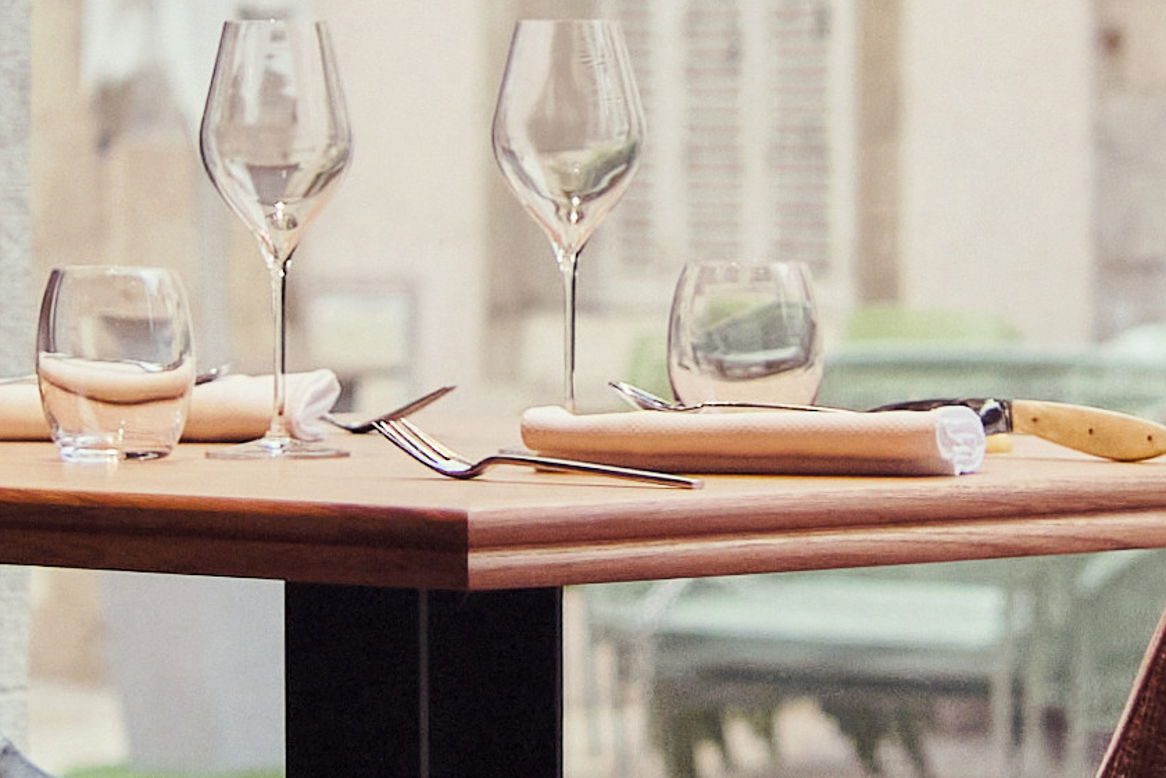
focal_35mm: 260
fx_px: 8420
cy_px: 196
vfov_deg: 5.3
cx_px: 695
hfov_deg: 7.9
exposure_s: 1/850
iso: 1250
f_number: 1.6
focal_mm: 23
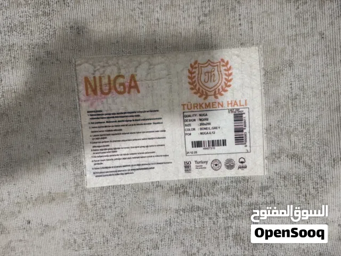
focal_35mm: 24
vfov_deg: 56.8
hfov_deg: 71.6
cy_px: 128
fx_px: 236
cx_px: 170
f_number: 1.78
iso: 200
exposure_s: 1/100
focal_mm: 6.76
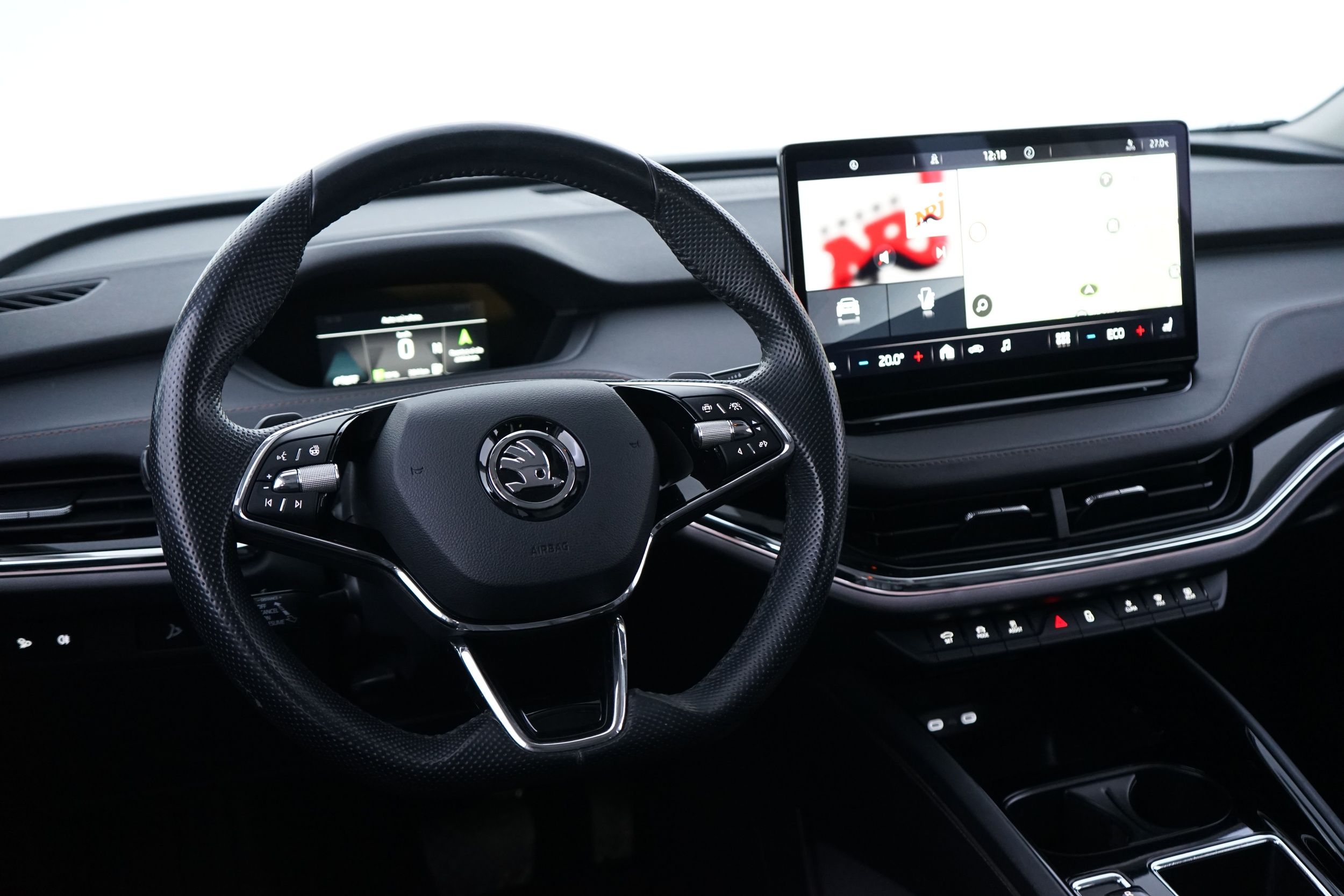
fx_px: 1456
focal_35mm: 39
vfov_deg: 34.2
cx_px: 672
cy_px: 448
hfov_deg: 49.6
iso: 2000
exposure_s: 1/15
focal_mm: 39
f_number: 4
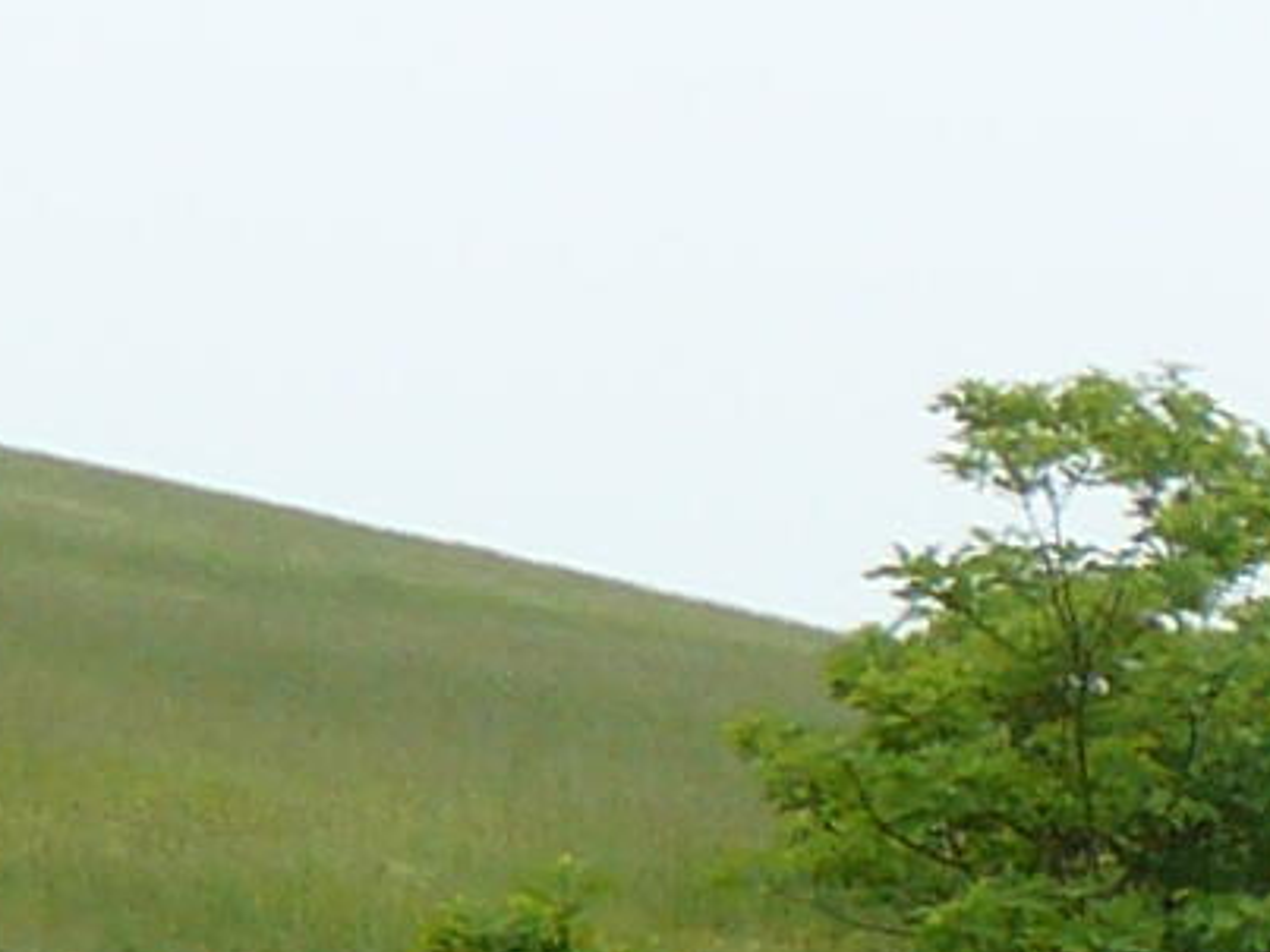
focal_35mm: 268
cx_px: 3570
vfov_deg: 5.4
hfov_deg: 6.8
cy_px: 1872
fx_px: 9830
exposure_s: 1/125
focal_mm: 6
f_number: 4
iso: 100
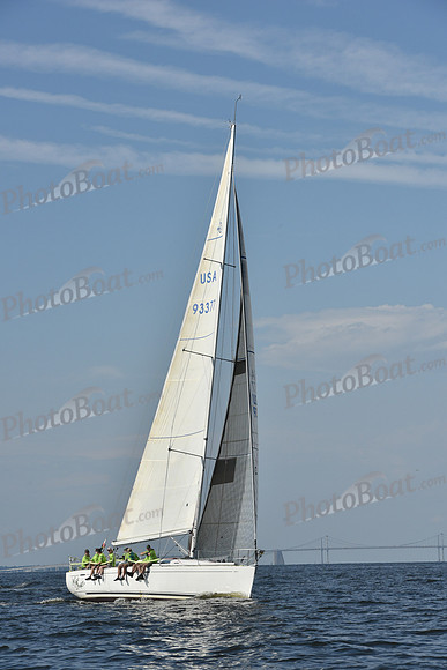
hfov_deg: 11.8
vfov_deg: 17.6
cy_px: 335
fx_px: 2159
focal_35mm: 116
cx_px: 224
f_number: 10
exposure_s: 1/1250
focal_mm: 116
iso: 250
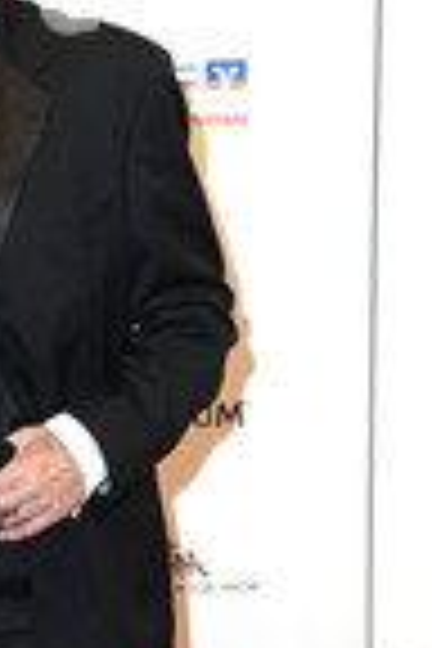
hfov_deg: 10.7
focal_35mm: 125
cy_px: 603
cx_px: -158
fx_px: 2250
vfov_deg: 16.1
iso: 400
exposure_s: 1/250
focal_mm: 45
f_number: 6.3
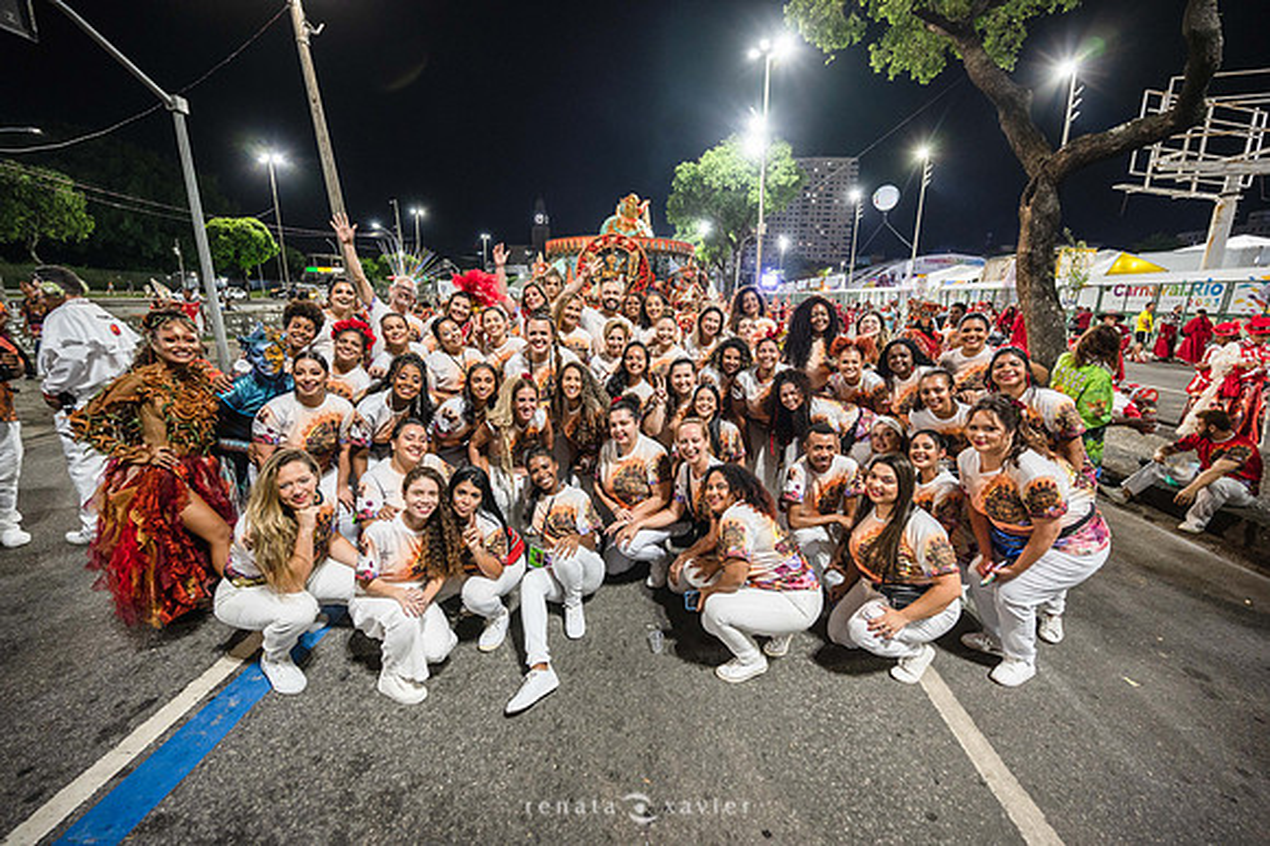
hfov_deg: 104.3
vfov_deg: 81.1
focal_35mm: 14
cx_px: 635
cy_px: 423
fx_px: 494
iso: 2000
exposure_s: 1/40
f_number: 4
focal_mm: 14
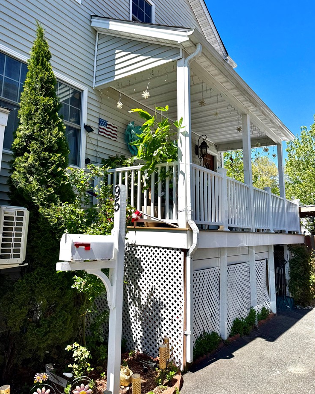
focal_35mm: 26
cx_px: 155
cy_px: 178
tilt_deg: +10.8
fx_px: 303
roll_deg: -0.1
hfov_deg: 54.9
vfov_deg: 65.9
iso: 80
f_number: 1.78
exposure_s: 1/3425
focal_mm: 6.76
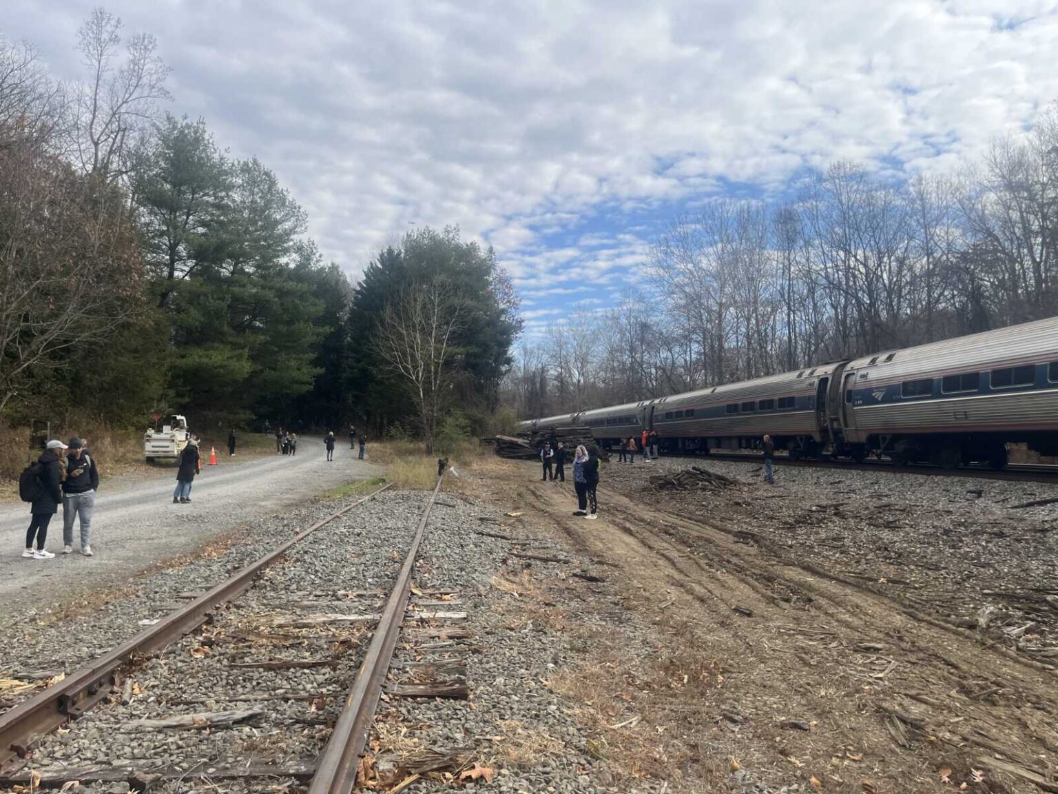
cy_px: 397
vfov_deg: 53.1
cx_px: 529
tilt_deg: +4.1
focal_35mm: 26
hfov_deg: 67.3
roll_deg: -1.0
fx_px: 795
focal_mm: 5.1
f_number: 1.6
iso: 50
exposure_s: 1/2755
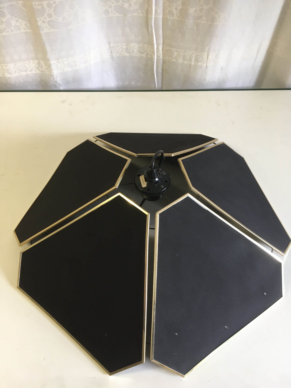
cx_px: 146
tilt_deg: -56.0
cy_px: 194
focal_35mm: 29
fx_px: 325
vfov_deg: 61.7
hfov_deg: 48.2
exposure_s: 1/33
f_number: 2.2
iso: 100
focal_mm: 4.15
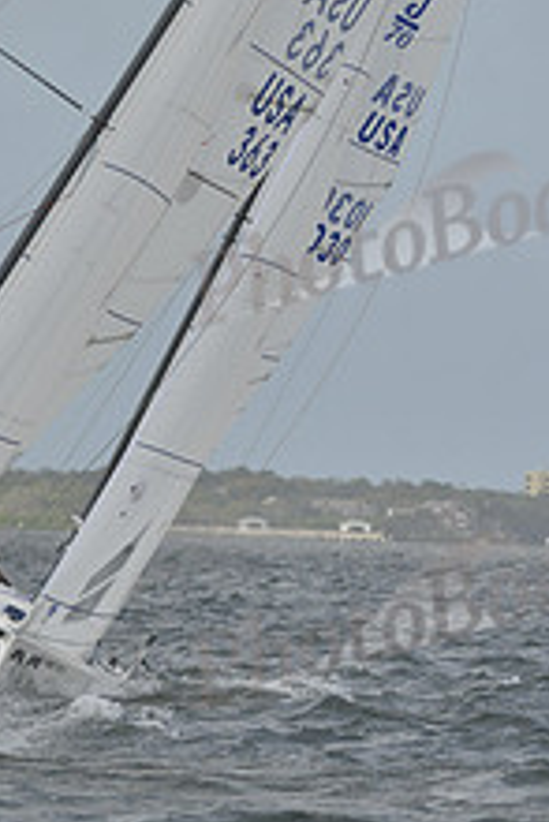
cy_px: 90
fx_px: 12035
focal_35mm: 527
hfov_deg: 2.6
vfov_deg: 3.9
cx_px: -2
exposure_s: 1/1600
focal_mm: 200
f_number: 7.1
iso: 400
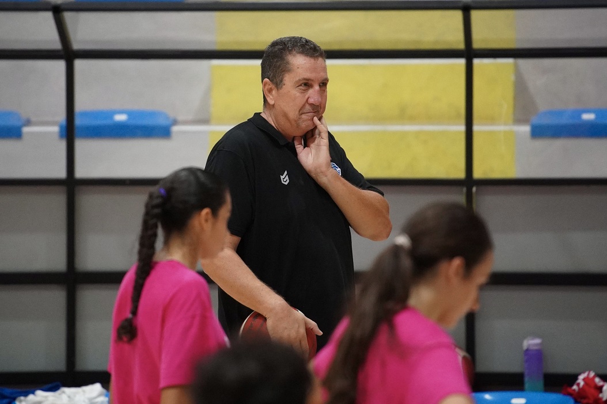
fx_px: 3034
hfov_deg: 11.4
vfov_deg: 7.6
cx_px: 304
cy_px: 202
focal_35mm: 180
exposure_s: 1/800
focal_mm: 180
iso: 8000
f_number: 2.8
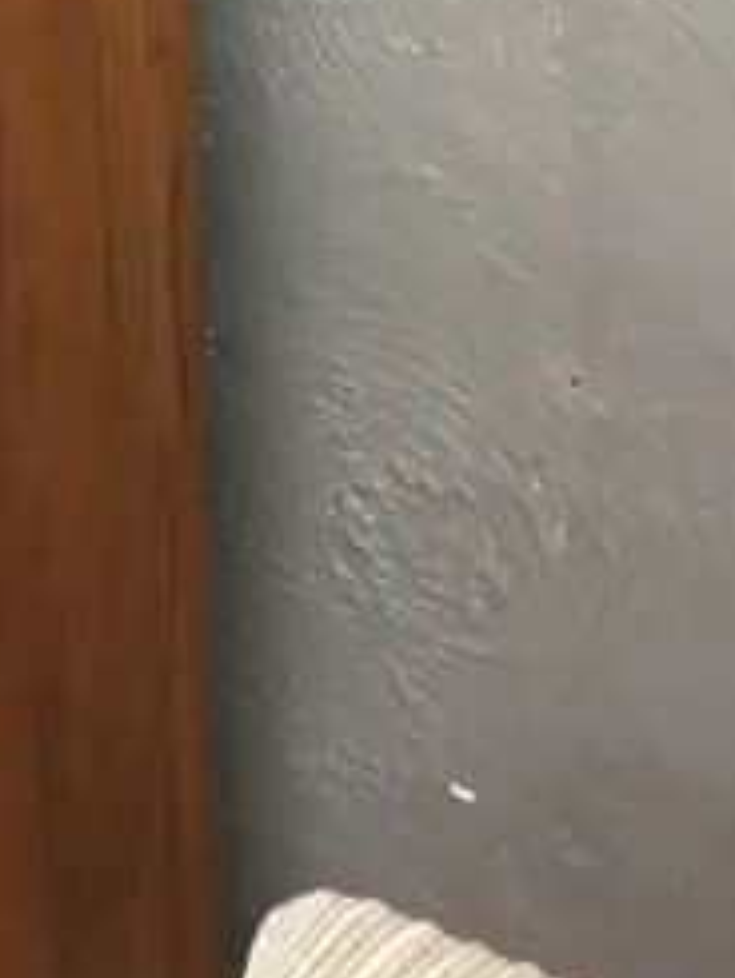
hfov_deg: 11.5
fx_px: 3423
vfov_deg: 14.7
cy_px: -635
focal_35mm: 121
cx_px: -515
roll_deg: +5.2
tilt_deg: -17.0
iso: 100
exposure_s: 1/17
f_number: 2.2
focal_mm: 4.15
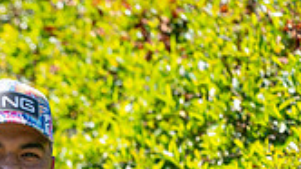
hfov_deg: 2.0
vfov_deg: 1.1
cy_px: 326
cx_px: -134
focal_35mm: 1099
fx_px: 8763
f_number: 4.5
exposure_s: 1/1000
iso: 250
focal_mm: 300
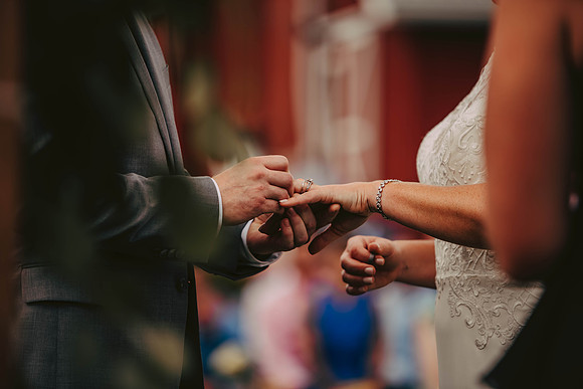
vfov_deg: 6.9
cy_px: 194
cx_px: 292
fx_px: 3239
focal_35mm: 200
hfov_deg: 10.3
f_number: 2.8
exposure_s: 1/1250
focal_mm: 200
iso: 200
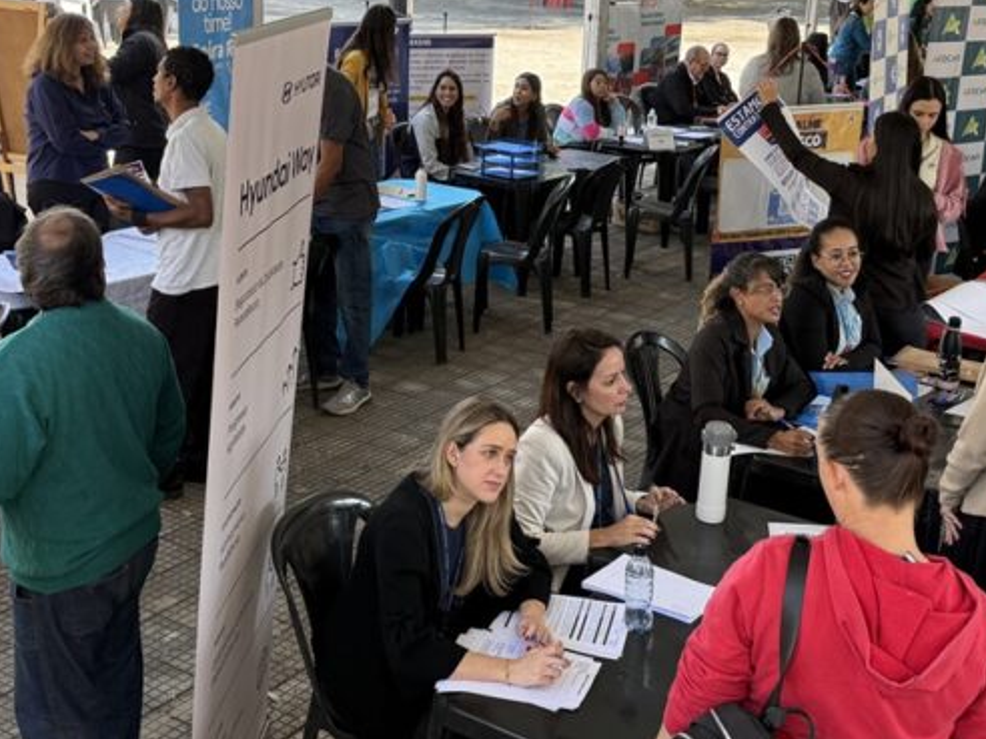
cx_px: 497
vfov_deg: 29.0
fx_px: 1424
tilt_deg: -15.7
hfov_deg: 38.2
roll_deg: -3.9
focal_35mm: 50
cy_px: 274
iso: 125
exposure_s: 1/243
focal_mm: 6.76
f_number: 1.78
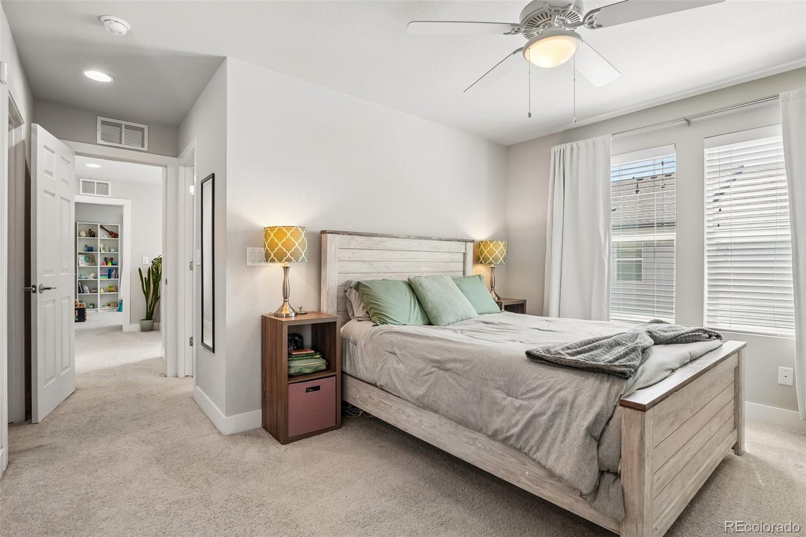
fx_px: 369
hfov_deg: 95.0
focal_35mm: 16
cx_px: 403
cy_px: 268
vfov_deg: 72.0
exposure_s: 1/30
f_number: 8
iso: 200
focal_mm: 11
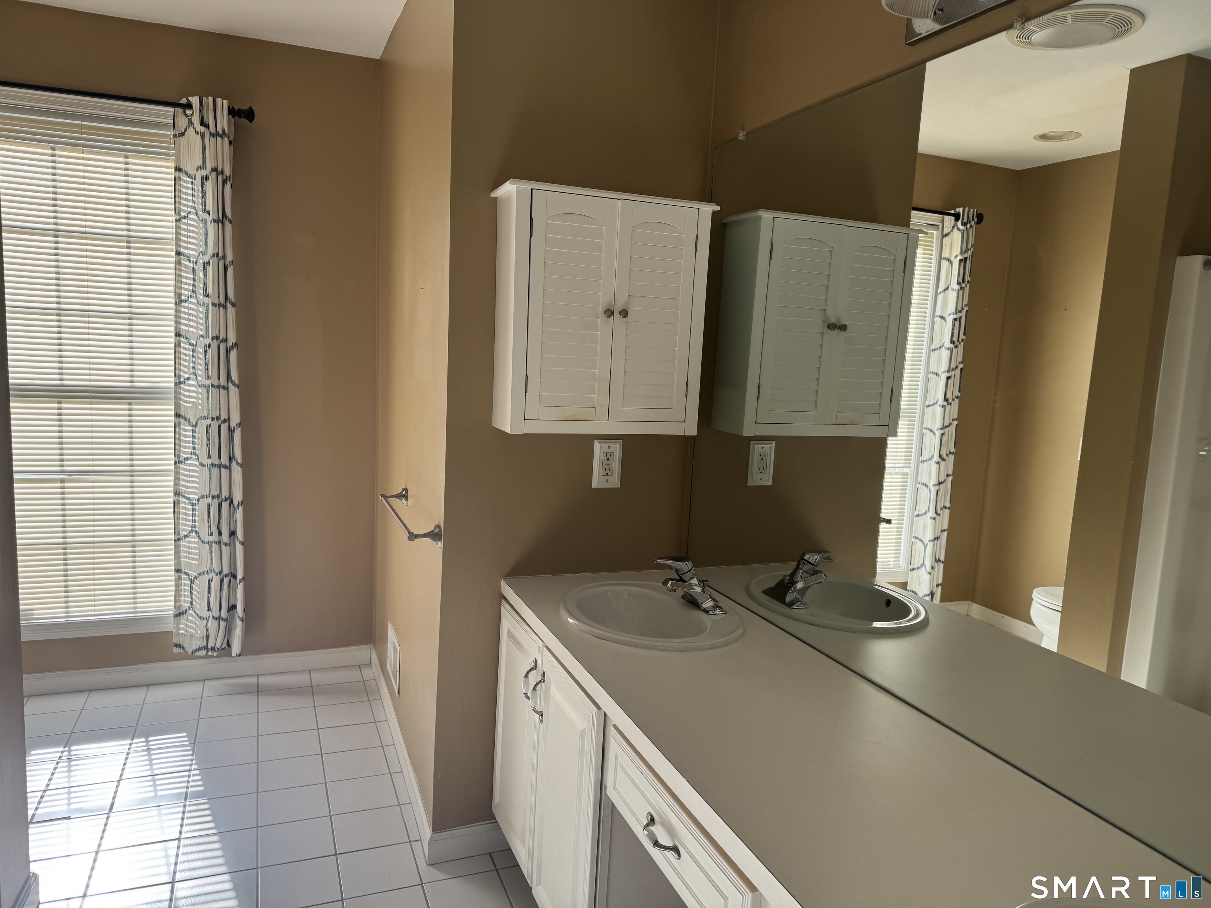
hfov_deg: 71.6
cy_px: 454
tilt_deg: -7.7
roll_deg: -2.9
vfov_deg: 56.8
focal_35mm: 24
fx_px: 840
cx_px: 606
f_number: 1.78
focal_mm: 6.76
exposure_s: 1/385
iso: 80
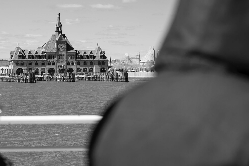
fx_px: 553
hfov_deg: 25.0
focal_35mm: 80
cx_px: 56
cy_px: 61
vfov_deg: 17.0
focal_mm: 50
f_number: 2
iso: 100
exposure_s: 1/1000
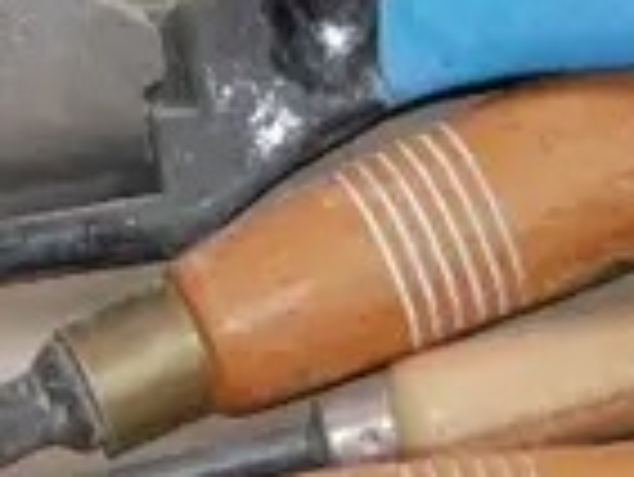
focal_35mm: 406
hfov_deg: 4.8
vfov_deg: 3.6
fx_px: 7442
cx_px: -683
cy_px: -403
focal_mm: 28
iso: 3200
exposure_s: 1/80
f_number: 4.7
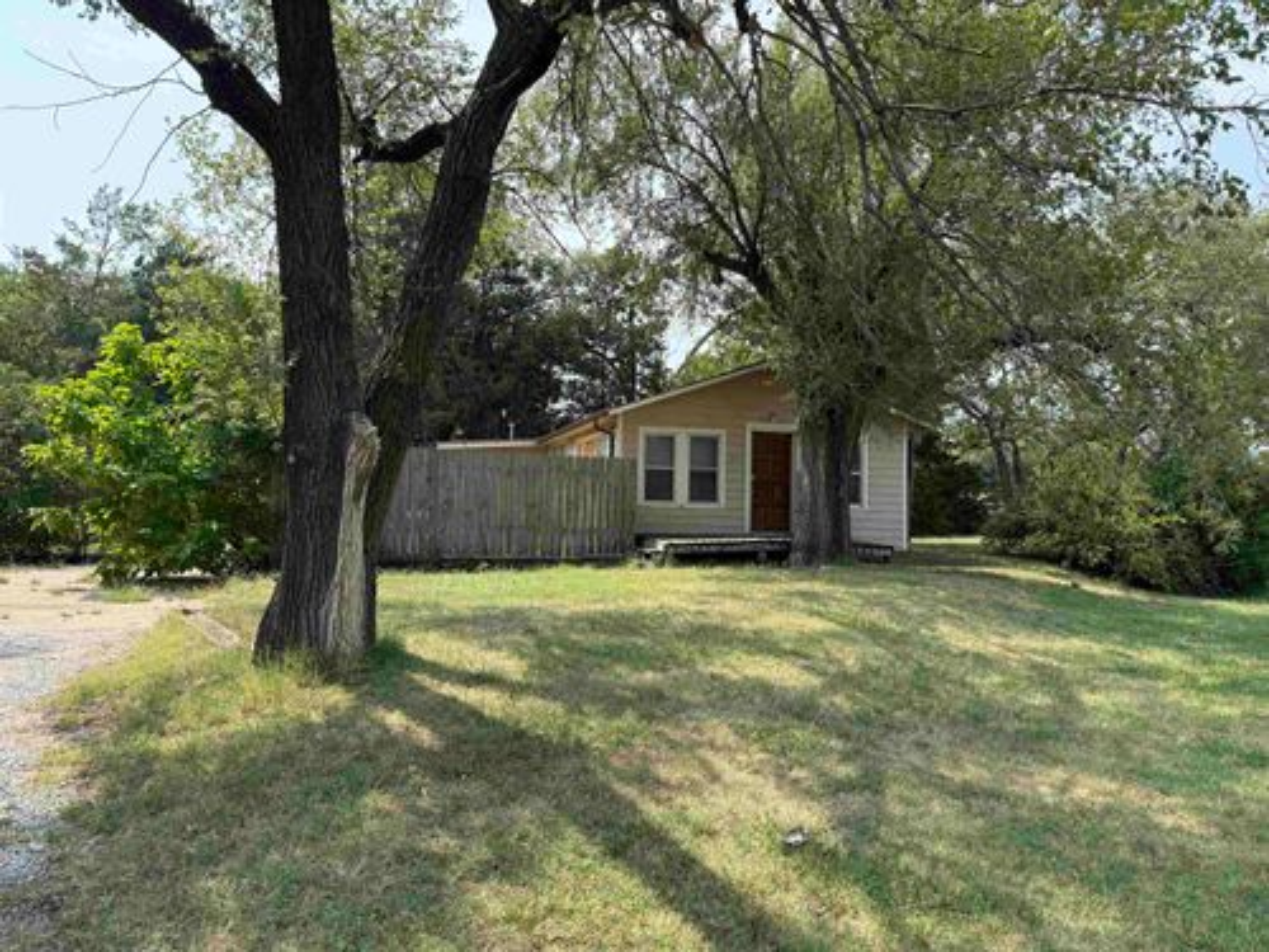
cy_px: 476
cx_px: 634
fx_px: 880
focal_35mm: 24
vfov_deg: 56.8
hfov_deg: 71.6
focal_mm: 6.76
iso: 100
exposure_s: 1/2232
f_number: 1.78
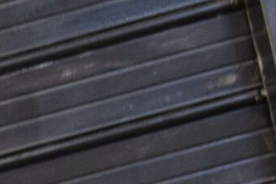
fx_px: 2270
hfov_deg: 6.4
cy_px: 680
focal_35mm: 296
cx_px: -565
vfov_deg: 4.4
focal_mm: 26
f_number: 4
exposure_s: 1/60
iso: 800
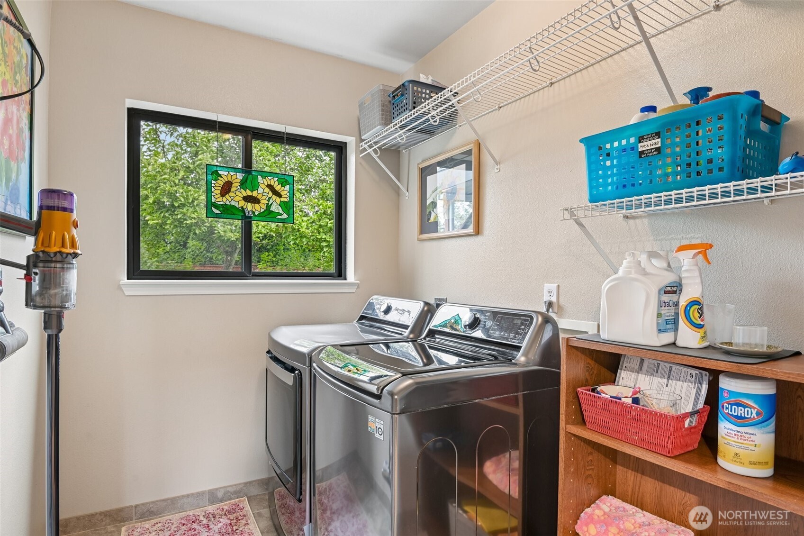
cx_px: 402
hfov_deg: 86.9
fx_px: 424
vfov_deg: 64.5
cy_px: 268
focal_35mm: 19
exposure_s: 1/6
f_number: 8
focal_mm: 19
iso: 400
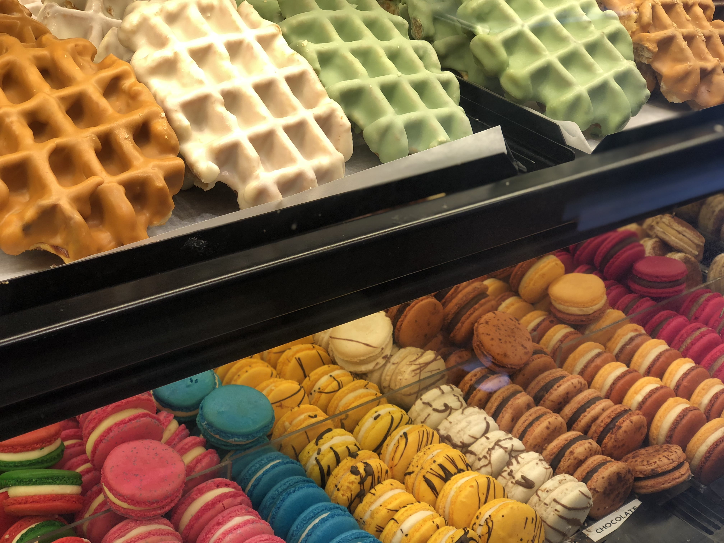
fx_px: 1088
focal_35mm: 52
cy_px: 272
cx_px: 362
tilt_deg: -29.4
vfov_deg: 28.0
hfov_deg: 36.8
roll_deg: -6.6
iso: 25
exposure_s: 1/50
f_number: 2.4
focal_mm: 6
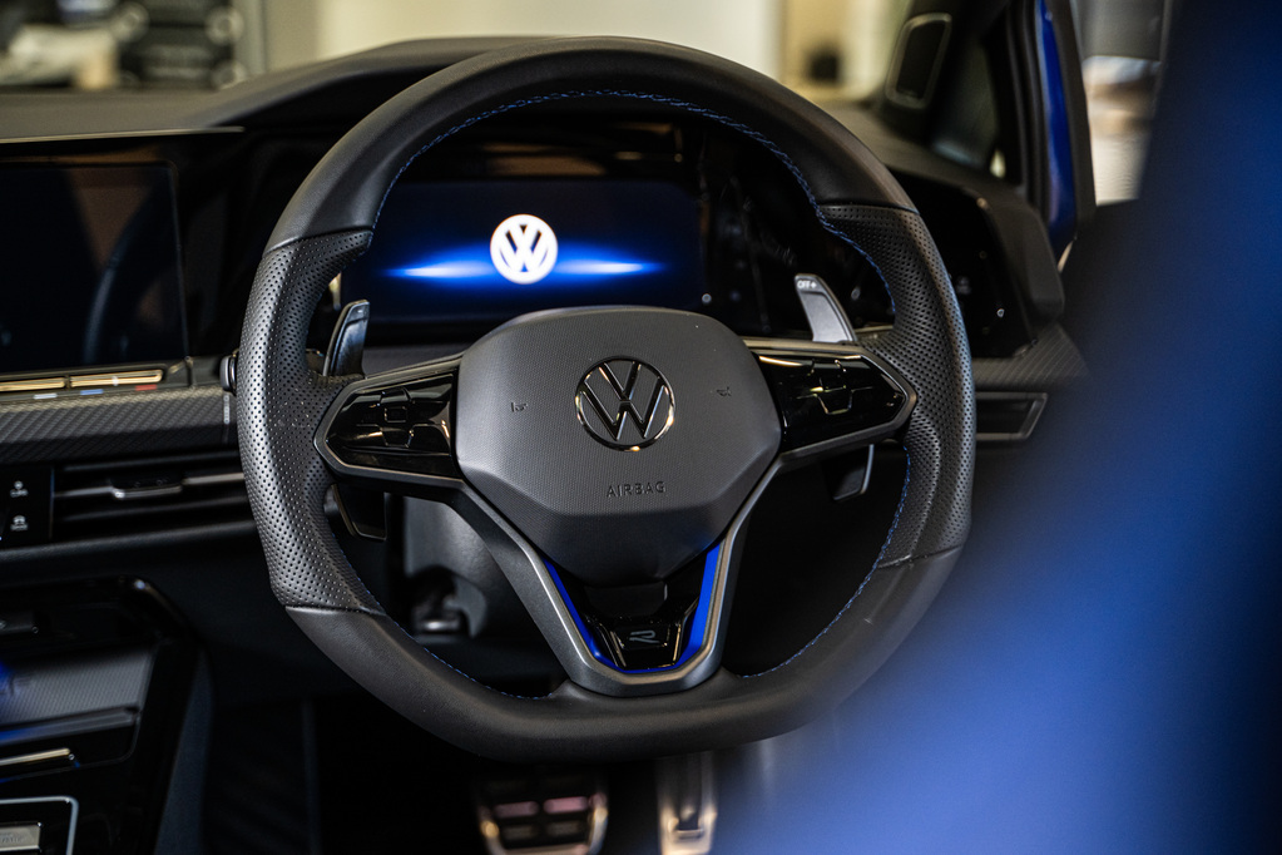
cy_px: 428
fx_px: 1887
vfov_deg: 25.5
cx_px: 641
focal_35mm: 53
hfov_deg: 37.5
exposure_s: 1/200
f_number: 2.8
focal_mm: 53
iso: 800
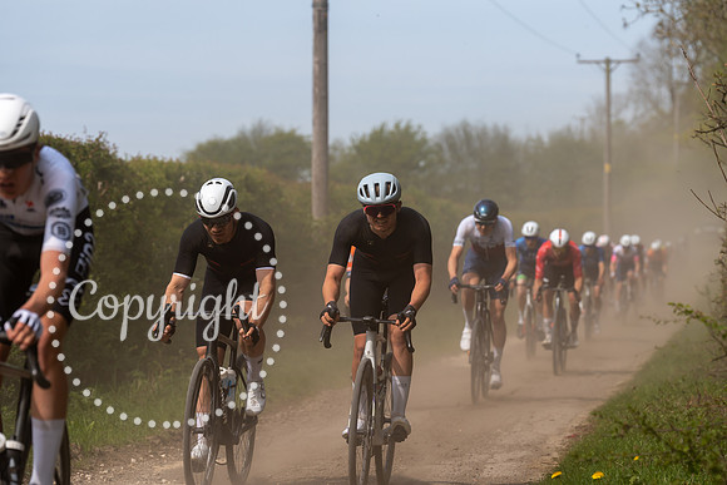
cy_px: 242
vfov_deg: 9.9
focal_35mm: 139
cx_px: 364
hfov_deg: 14.8
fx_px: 2808
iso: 160
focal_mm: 139
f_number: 5
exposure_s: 1/1000
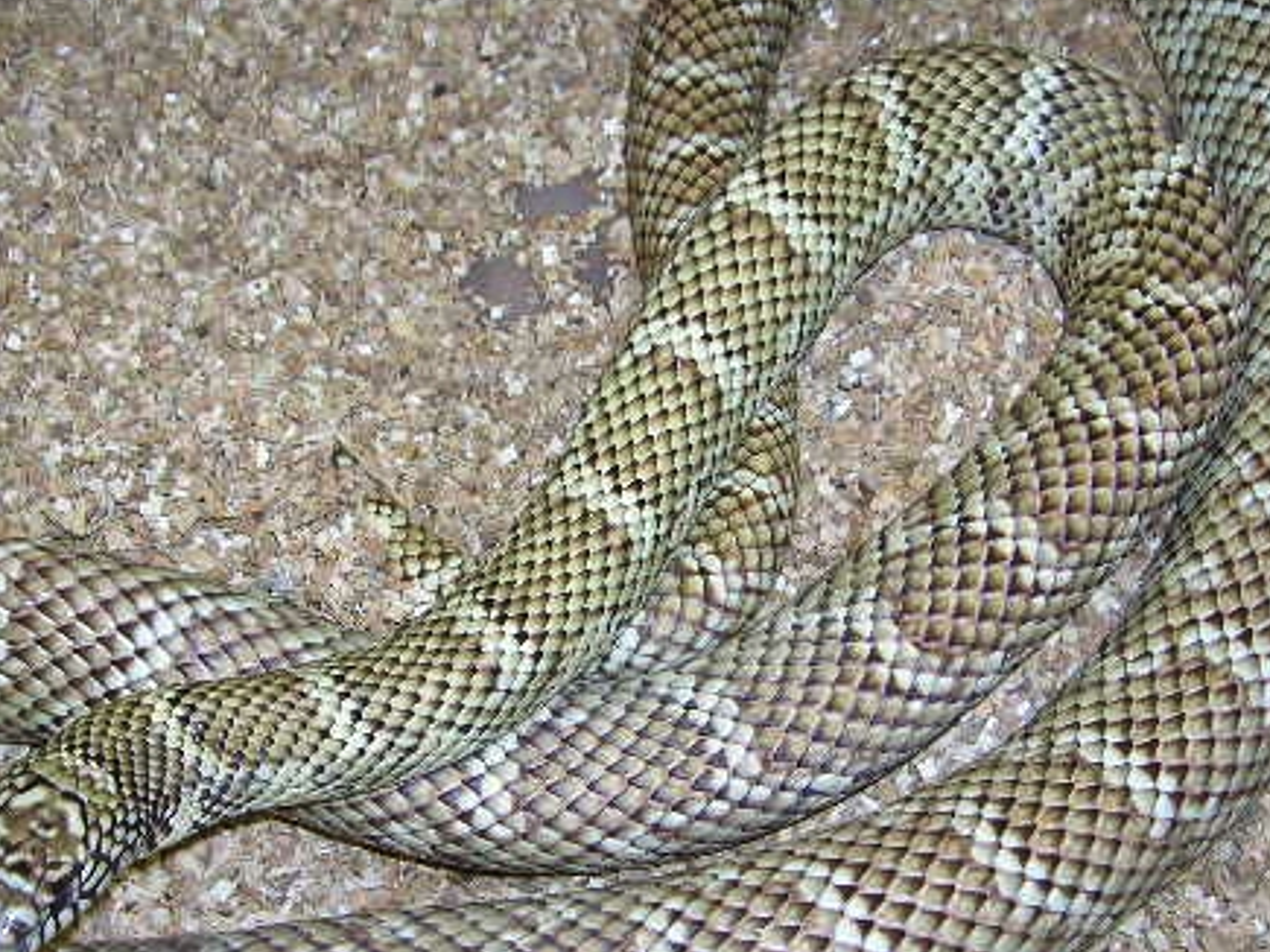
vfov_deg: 29.1
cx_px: 601
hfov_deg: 38.2
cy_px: 514
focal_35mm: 50
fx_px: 1834
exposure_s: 1/60.1
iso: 50
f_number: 2.9
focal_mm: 5.7
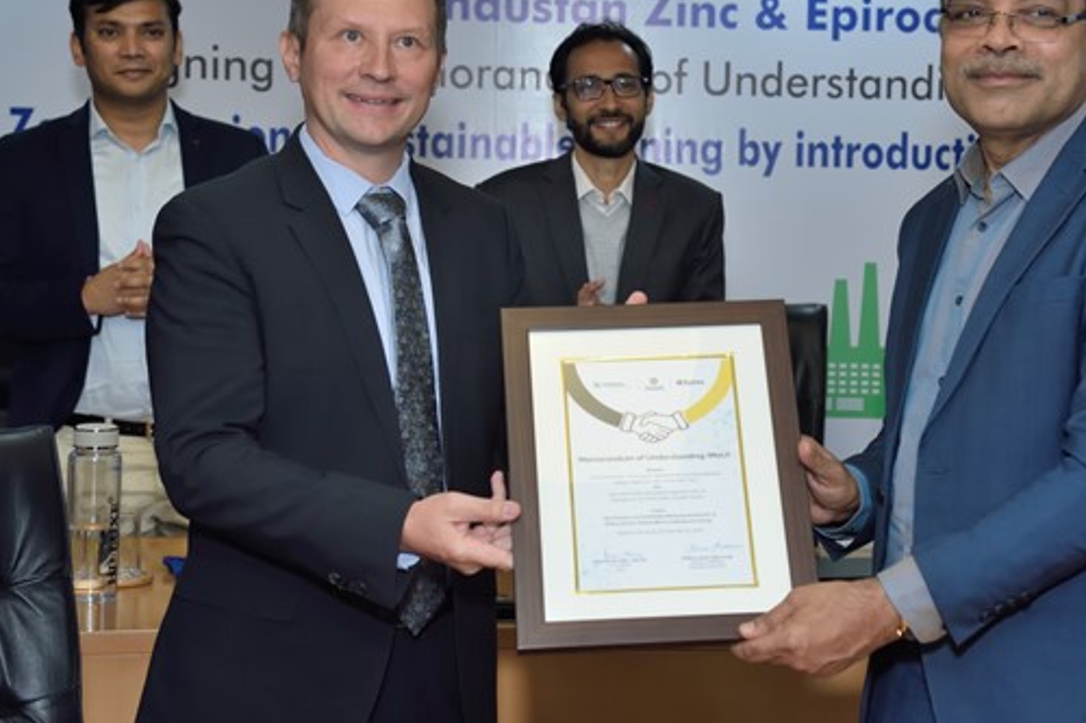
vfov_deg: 15.7
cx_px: 706
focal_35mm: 87
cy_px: 295
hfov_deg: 23.3
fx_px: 2623
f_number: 5
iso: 1250
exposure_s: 1/125
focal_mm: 58
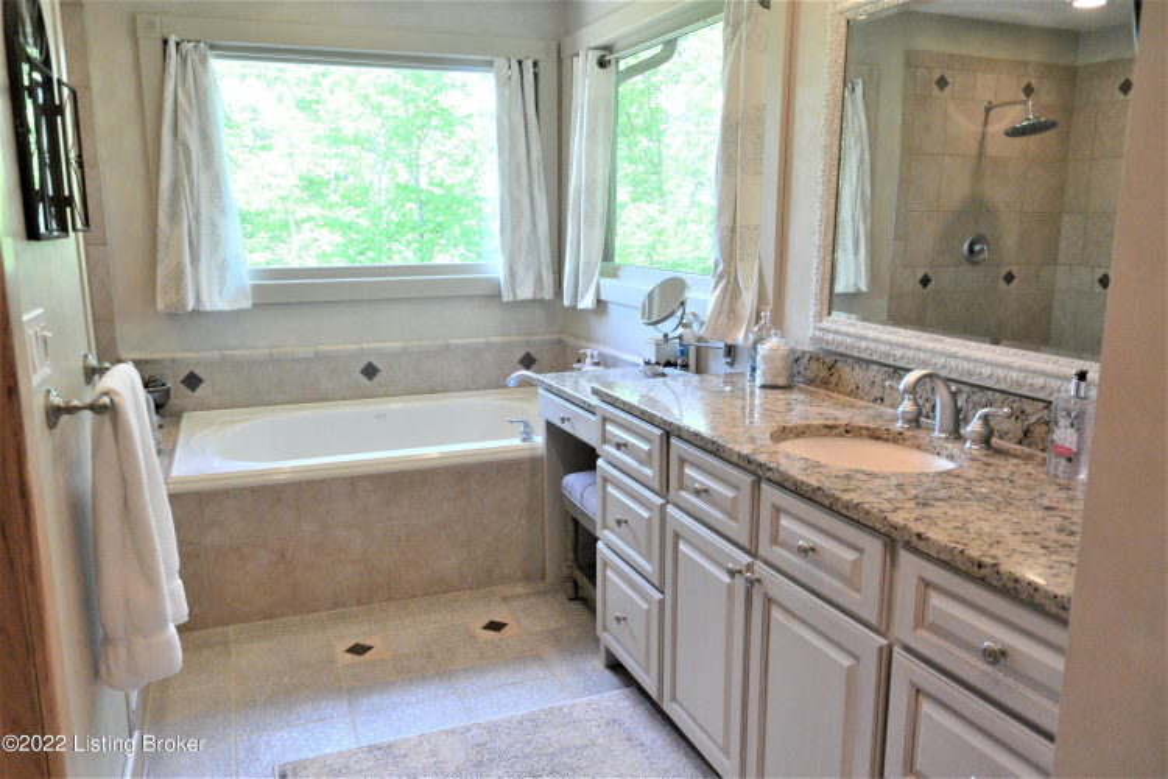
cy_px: 390
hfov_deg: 67.4
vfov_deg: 47.9
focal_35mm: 27
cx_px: 584
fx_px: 876
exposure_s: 1/125
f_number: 3.5
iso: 400
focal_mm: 10
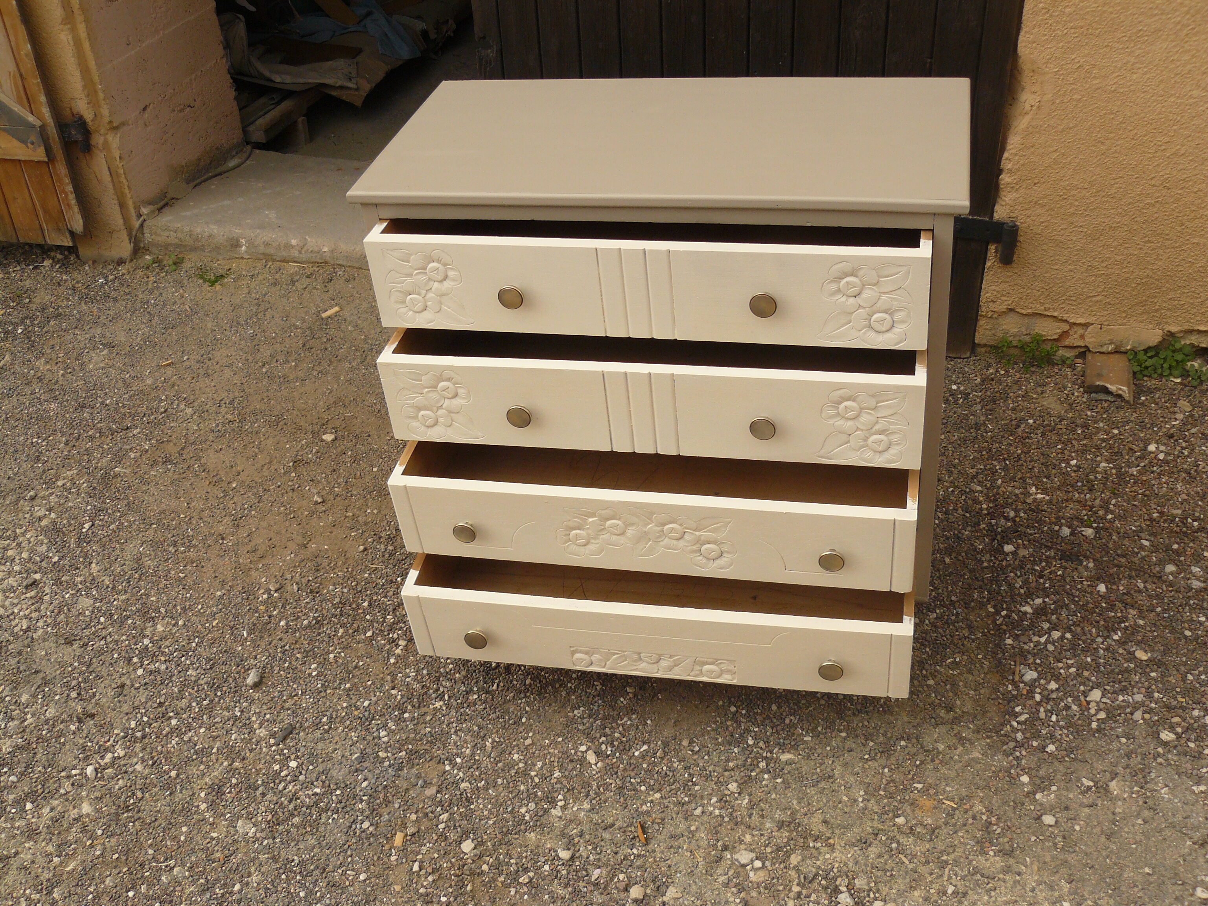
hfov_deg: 51.4
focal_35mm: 36
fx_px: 1256
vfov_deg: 39.7
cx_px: 604
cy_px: 453
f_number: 4.5
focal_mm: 6
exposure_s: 1/200
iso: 100
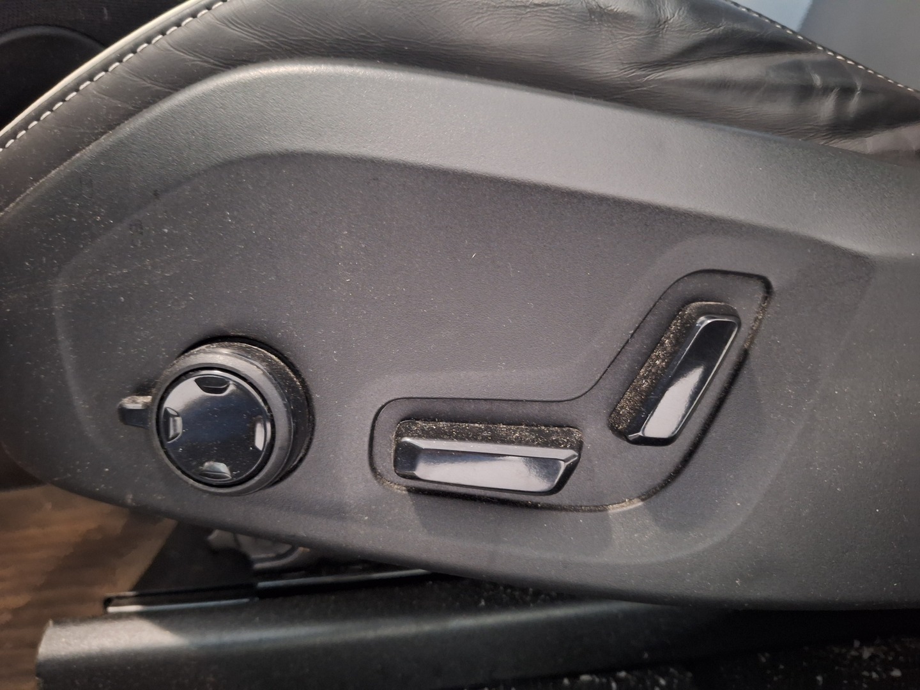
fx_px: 611
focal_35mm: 23
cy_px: 345
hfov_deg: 73.9
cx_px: 460
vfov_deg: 58.9
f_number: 1.8
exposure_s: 1/20
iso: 800
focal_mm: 5.54
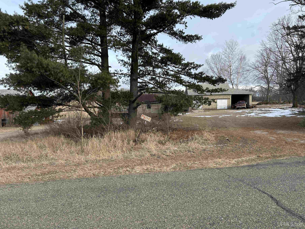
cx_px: 152
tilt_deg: -2.4
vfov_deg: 53.1
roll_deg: +0.5
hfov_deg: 67.3
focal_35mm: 26
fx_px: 229
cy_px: 114
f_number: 1.5
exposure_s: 1/965
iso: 50
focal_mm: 5.7
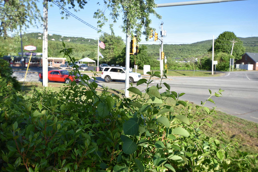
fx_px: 258
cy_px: 86
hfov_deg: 53.1
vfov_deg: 36.9
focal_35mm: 36
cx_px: 129
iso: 320
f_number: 8
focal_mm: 24
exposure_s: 1/500
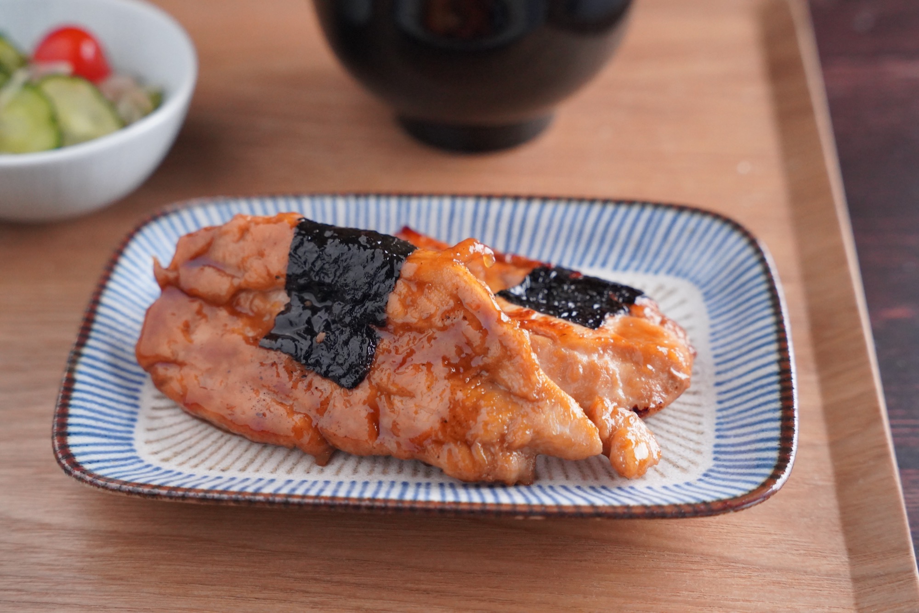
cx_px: 460
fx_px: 1787
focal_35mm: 70
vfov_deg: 19.5
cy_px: 306
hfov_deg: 28.8
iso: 10000
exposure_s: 1/400
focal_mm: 70
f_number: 5.6
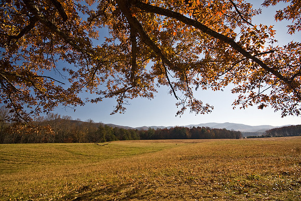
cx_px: 150
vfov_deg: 77.5
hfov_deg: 100.3
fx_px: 126
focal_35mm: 15
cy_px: 100
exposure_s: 1/160
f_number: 8
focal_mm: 10
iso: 200
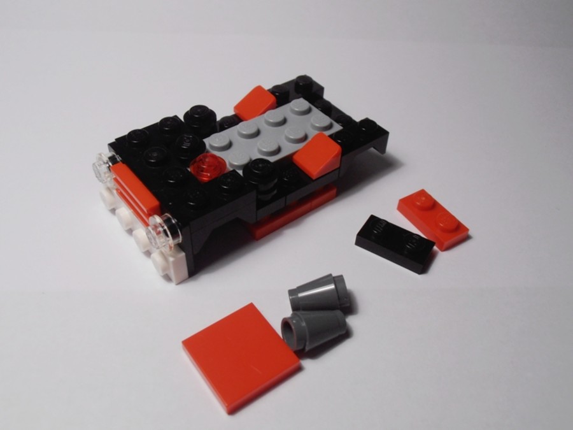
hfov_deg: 50.1
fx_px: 612
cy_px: 215
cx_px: 286
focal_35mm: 37
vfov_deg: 38.7
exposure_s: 1/80
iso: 80
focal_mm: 6.61
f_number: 3.9
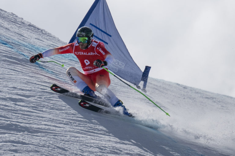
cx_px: 118
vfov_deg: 3.4
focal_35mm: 400
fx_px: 2611
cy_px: 78
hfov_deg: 5.2
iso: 400
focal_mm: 400
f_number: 5.6
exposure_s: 1/6400
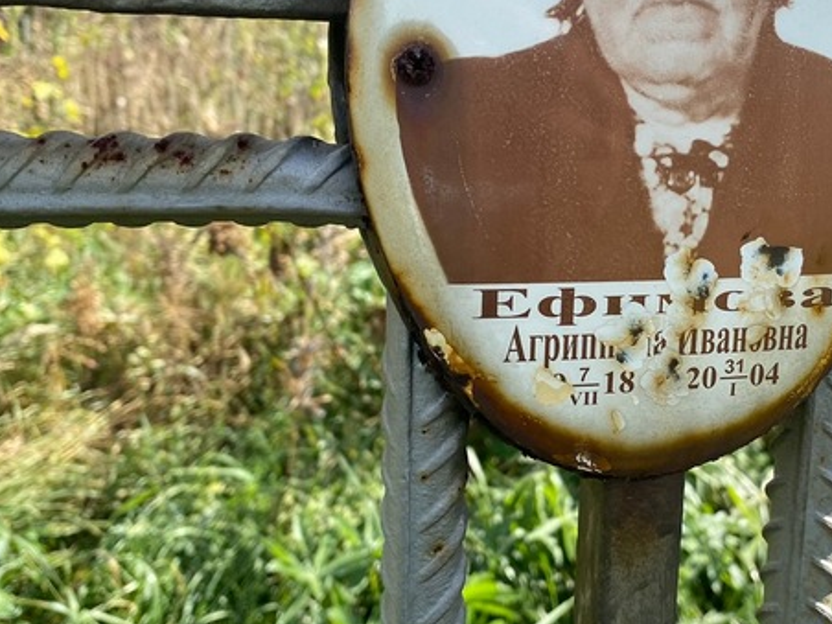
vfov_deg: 31.4
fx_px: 1106
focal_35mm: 46
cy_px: 226
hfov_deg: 41.0
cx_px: 519
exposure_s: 1/1063
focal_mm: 4.25
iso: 32
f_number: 1.8
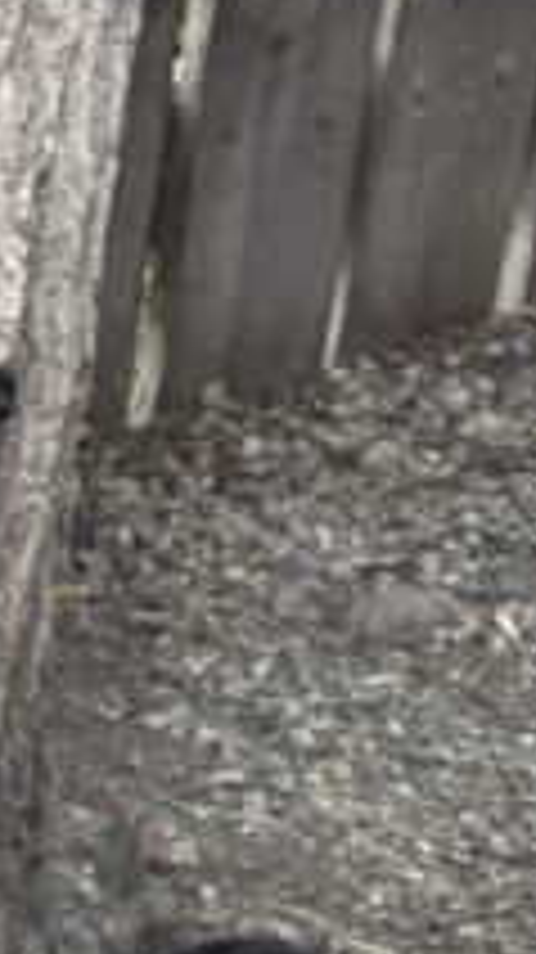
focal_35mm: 137
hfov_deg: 7.7
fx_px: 3467
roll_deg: +3.0
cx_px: -1054
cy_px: 1449
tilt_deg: -33.1
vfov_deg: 14.6
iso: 125
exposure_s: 1/60
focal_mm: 5.96
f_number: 1.6
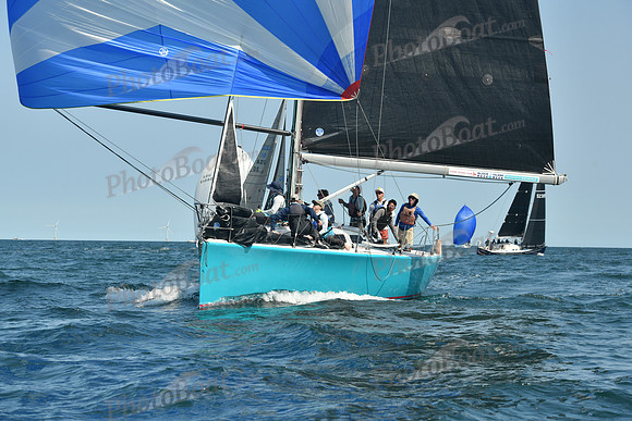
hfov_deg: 20.8
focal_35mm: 98
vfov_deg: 14.0
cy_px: 210
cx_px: 316
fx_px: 1721
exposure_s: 1/640
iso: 320
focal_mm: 98
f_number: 7.1
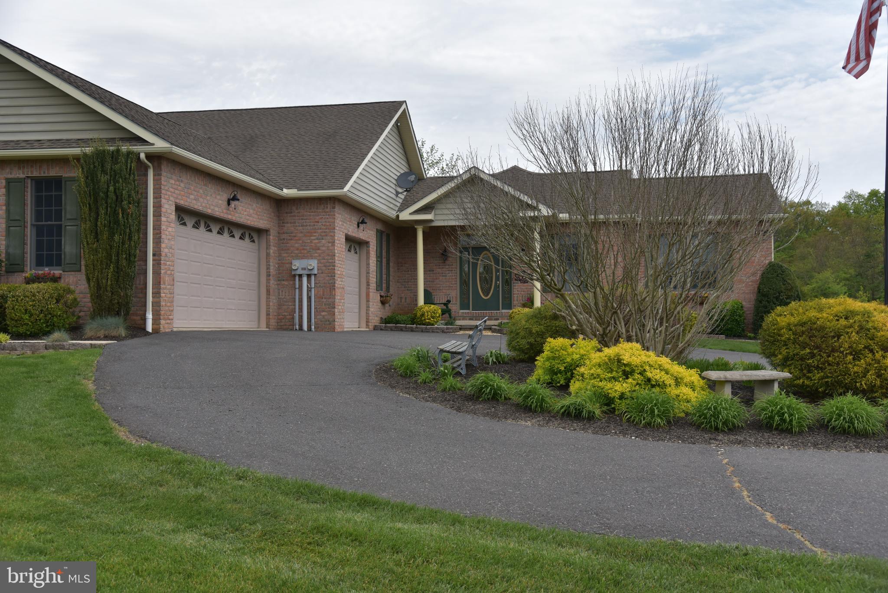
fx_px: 938
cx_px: 444
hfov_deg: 50.7
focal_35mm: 38
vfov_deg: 35.1
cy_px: 296
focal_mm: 38
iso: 800
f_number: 5
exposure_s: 1/4000
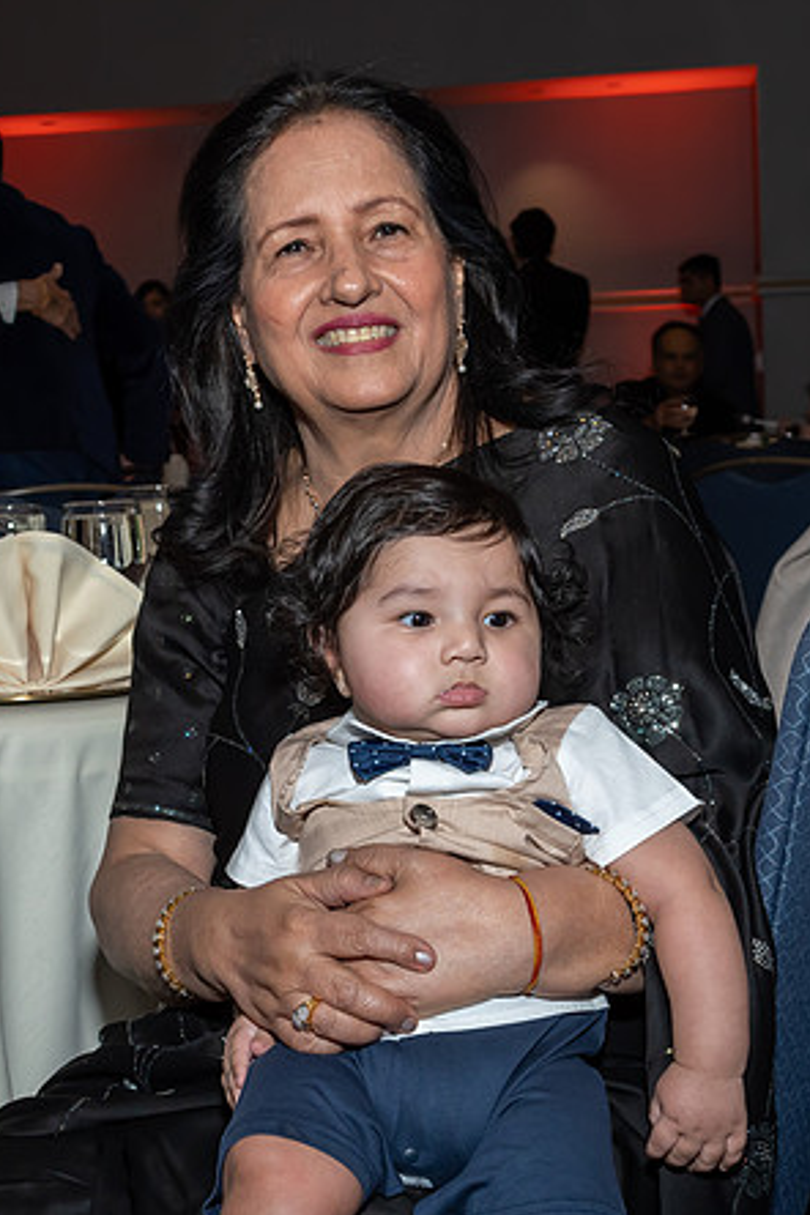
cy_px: 598
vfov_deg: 27.0
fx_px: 2531
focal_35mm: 75
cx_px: 199
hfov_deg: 18.1
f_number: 6.3
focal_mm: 28
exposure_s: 1/250
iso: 500
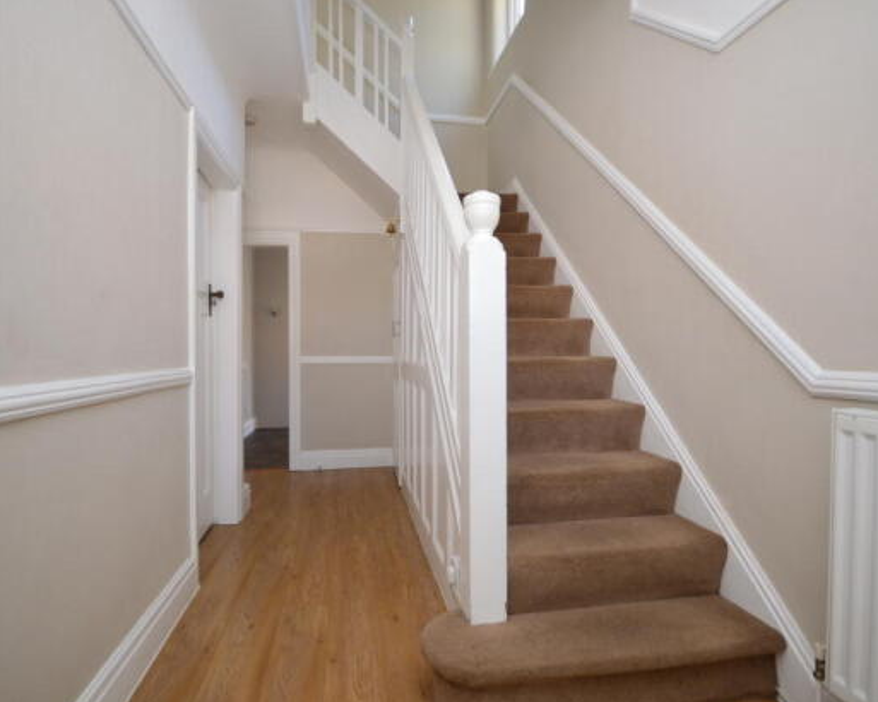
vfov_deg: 73.8
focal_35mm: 18
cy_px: 342
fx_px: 468
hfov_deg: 86.3
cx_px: 419
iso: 450
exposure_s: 1/60
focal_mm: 10
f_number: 4
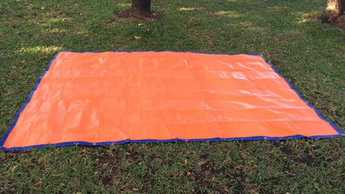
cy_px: 67
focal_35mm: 32
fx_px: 293
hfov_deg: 61.0
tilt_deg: -15.4
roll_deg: -1.1
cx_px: 172
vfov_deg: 36.4
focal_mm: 4.15
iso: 40
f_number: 2.2
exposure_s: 1/100
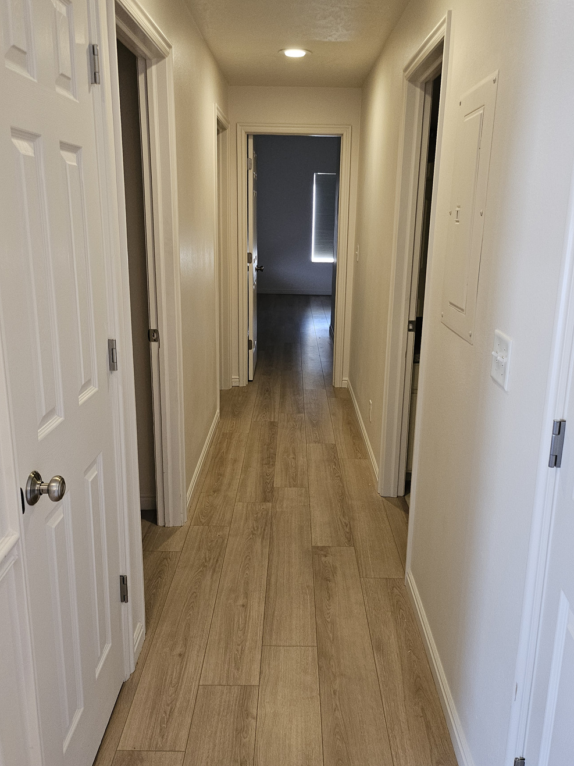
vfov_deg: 63.5
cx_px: 295
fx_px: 619
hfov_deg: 49.7
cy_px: 382
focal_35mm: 28
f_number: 1.8
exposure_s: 1/120
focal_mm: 5
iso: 250
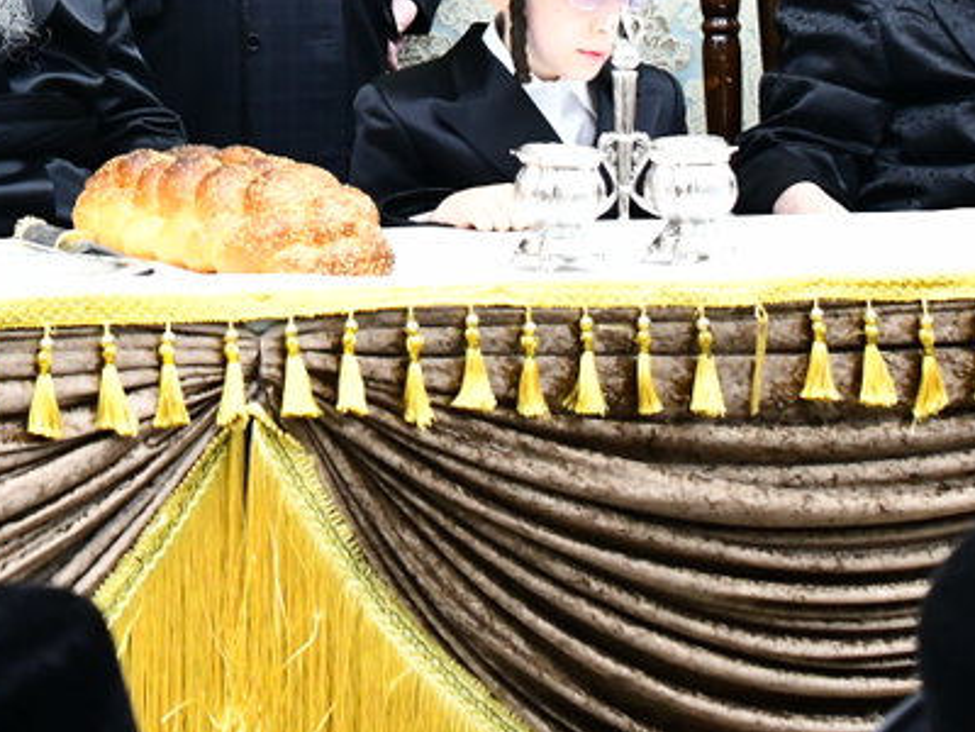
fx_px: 4169
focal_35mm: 148
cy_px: -353
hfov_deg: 13.2
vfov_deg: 9.7
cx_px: 76
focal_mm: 44
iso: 3200
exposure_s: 1/125
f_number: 5.6
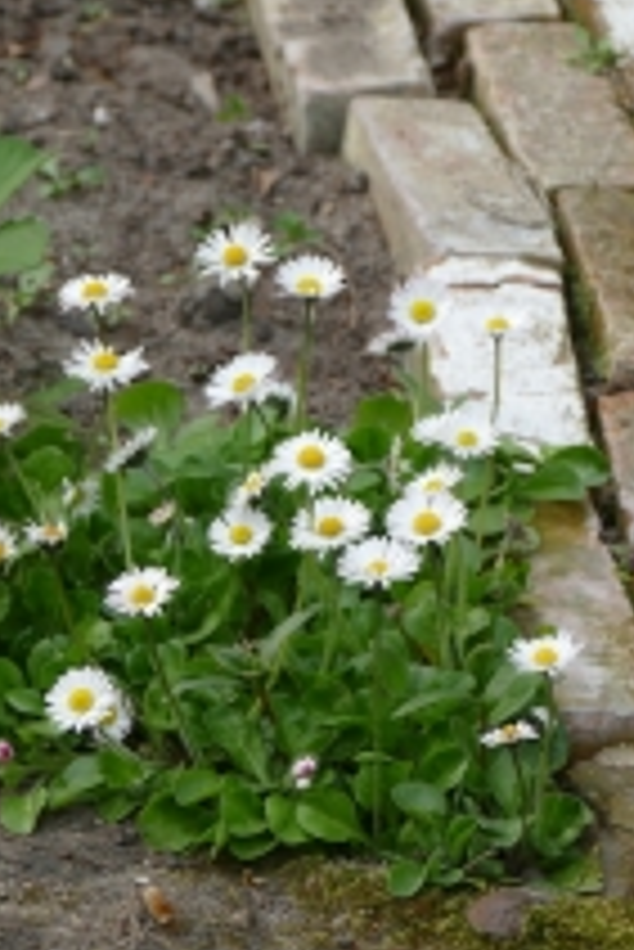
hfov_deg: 4.0
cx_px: 295
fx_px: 8993
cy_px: 860
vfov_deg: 6.0
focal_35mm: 341
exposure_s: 1/200
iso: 125
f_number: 4
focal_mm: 65.81
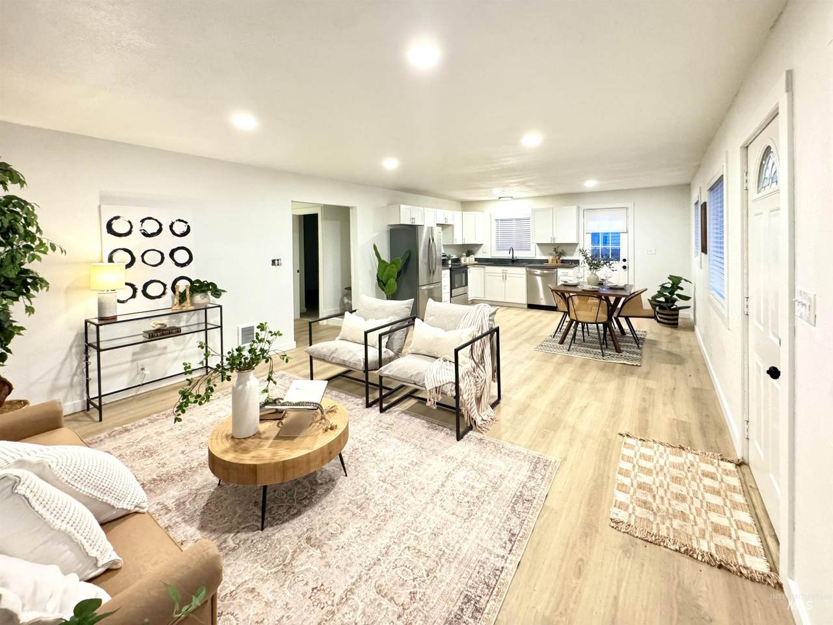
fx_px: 337
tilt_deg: -4.6
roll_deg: +0.4
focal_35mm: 14
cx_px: 416
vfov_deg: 85.7
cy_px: 312
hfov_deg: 102.1
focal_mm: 2.22
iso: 640
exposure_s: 1/60
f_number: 2.2
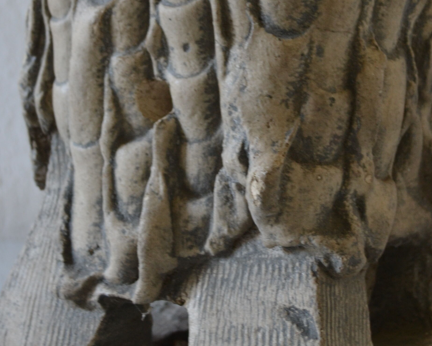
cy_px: 24
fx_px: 1253
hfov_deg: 19.5
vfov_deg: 15.5
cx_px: 303
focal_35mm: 98
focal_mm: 28
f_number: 4.5
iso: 400
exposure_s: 1/15
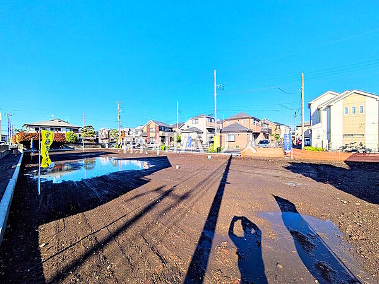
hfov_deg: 102.1
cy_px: 142
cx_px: 190
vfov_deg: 85.7
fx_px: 153
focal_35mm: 14
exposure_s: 1/1658
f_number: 2.2
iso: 49
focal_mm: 1.83
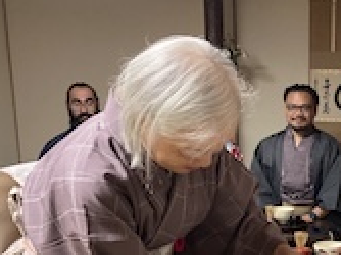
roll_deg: -1.1
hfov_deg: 29.1
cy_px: 252
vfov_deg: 22.4
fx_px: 620
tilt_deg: -12.7
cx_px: 328
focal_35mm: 63
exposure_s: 1/40
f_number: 1.8
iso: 250
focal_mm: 3.99
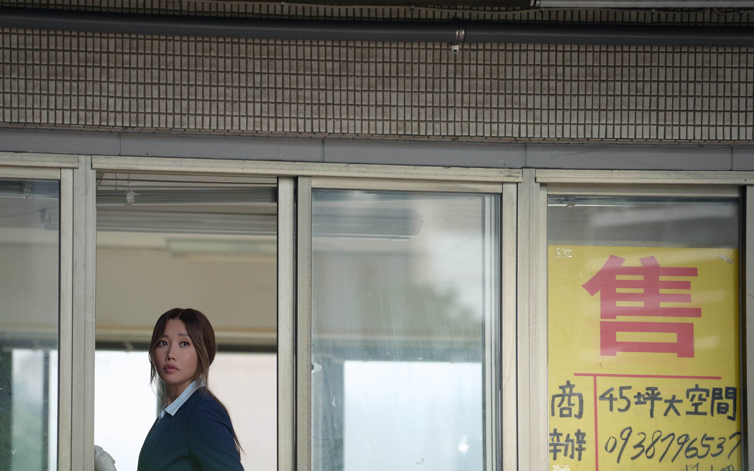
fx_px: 4562
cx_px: 226
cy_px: 321
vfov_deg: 5.9
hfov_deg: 9.4
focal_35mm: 222
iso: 250
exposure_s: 1/800
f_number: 2.8
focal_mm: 150
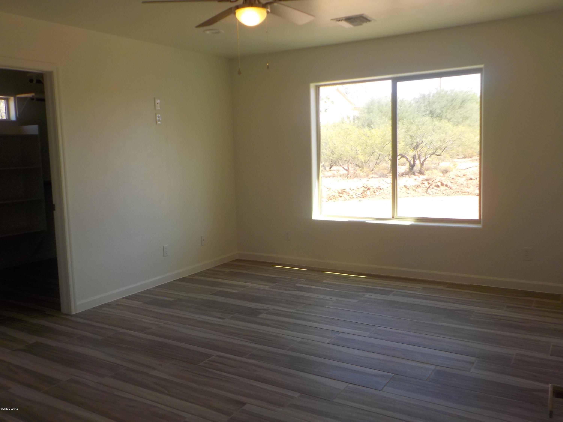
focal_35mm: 30
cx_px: 282
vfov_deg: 46.8
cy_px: 211
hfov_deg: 60.0
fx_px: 488
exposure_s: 1/100
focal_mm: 4.1
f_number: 3.3
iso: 125
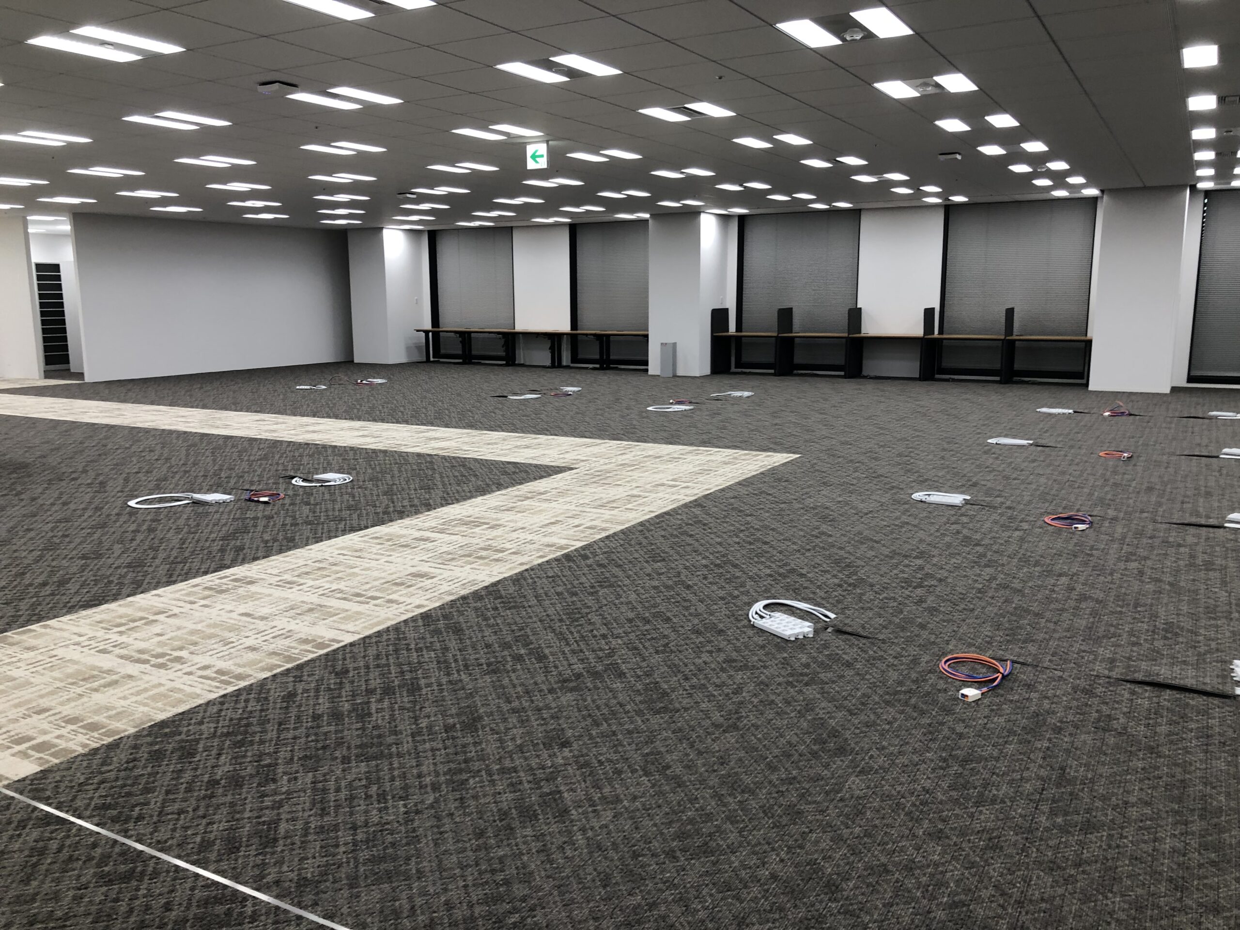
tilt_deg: -8.4
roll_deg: -0.7
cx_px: 620
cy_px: 465
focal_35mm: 28
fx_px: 1003
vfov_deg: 49.7
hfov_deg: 63.4
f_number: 1.8
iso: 25
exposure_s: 1/33
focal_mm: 4
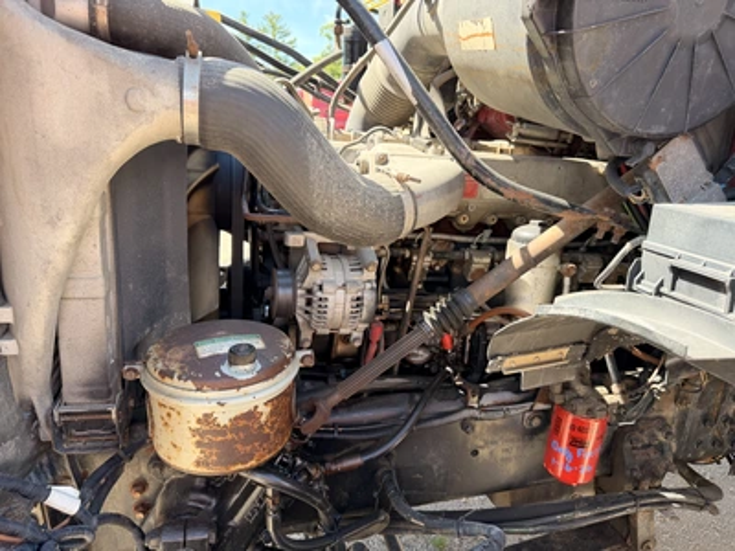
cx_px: 368
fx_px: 510
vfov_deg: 56.8
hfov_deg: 71.6
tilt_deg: -17.5
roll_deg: +0.9
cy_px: 276
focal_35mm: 24
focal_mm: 6.76
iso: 100
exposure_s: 1/391
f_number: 1.78
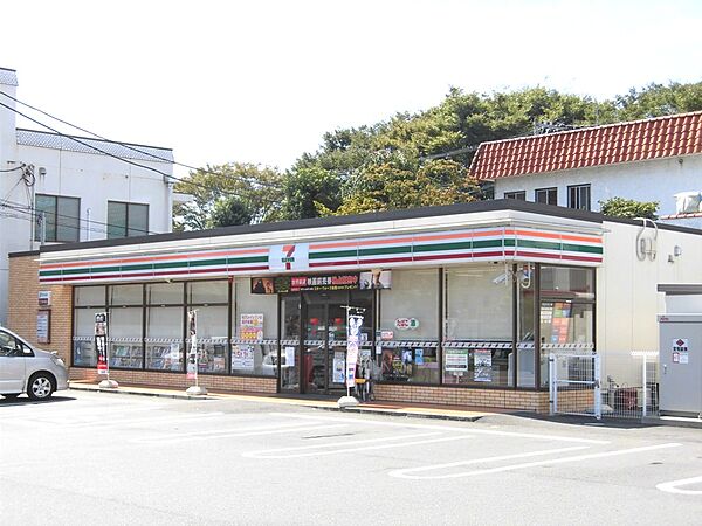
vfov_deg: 24.8
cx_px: 351
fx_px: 1196
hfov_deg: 32.7
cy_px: 263
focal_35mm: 59
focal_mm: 10.54
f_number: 4.2
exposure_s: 1/500
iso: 100
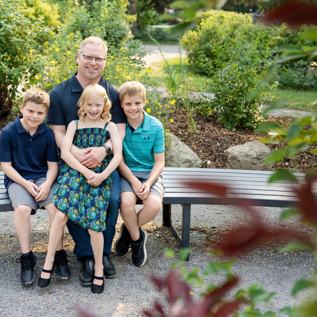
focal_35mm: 52
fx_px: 539
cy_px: 157
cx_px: 91
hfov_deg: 32.4
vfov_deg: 32.8
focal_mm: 40
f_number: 2.8
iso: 100
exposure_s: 1/250
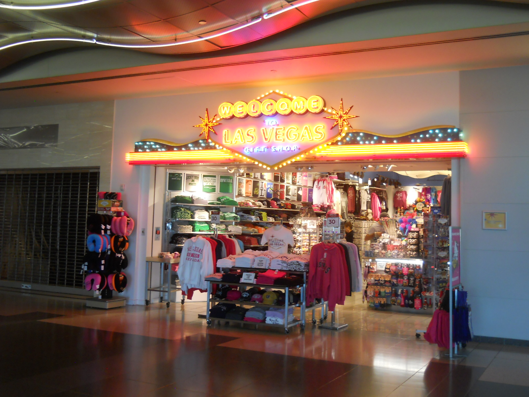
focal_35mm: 41
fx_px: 627
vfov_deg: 35.1
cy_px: 198
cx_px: 264
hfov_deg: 45.8
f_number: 3.1
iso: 200
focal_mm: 6.72
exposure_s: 1/30
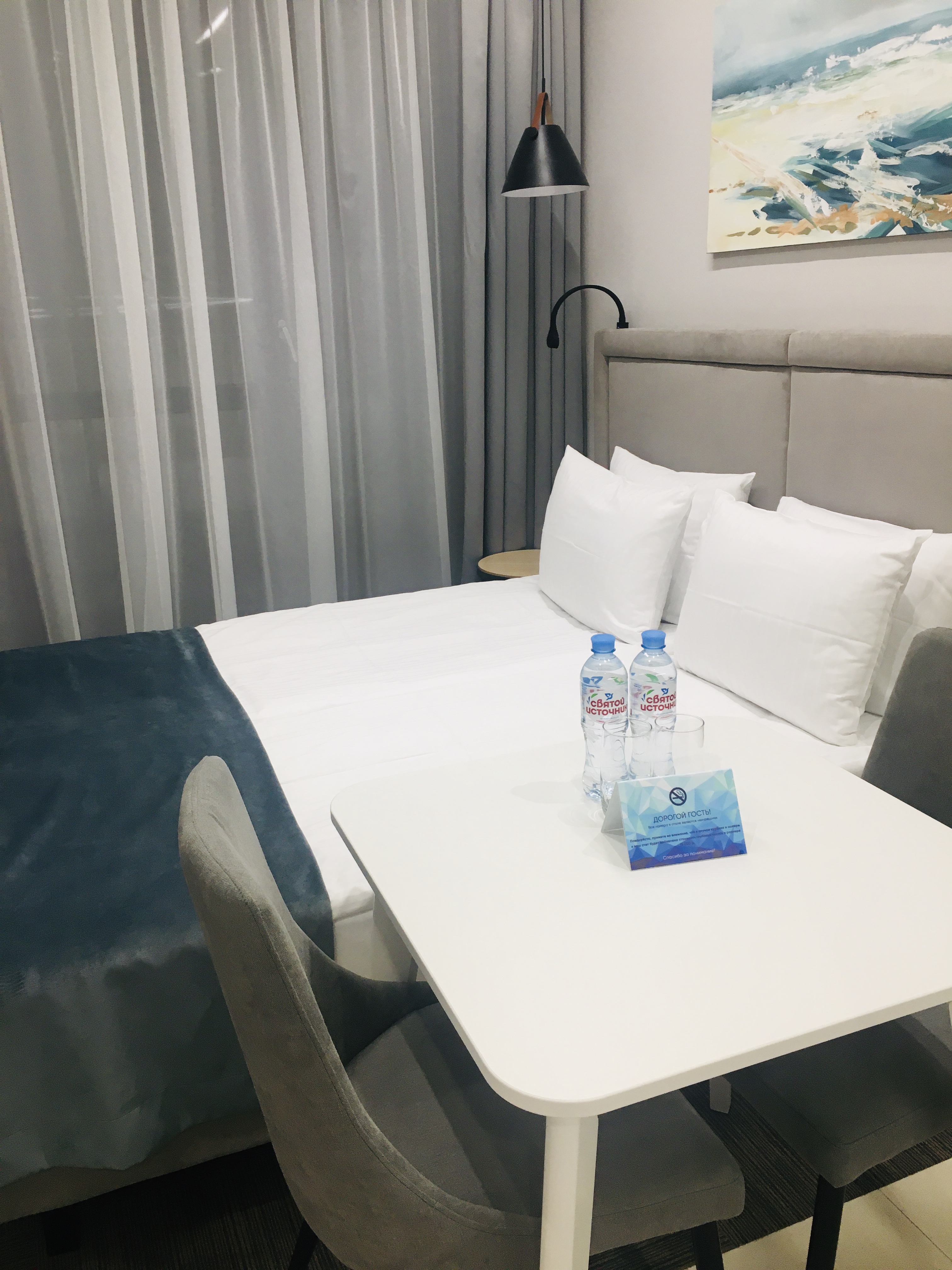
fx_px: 1063
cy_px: 635
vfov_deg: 61.7
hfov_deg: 48.2
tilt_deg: -17.1
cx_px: 476
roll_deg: +2.4
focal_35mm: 29
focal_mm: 4.15
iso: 32
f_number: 2.2
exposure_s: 1/33
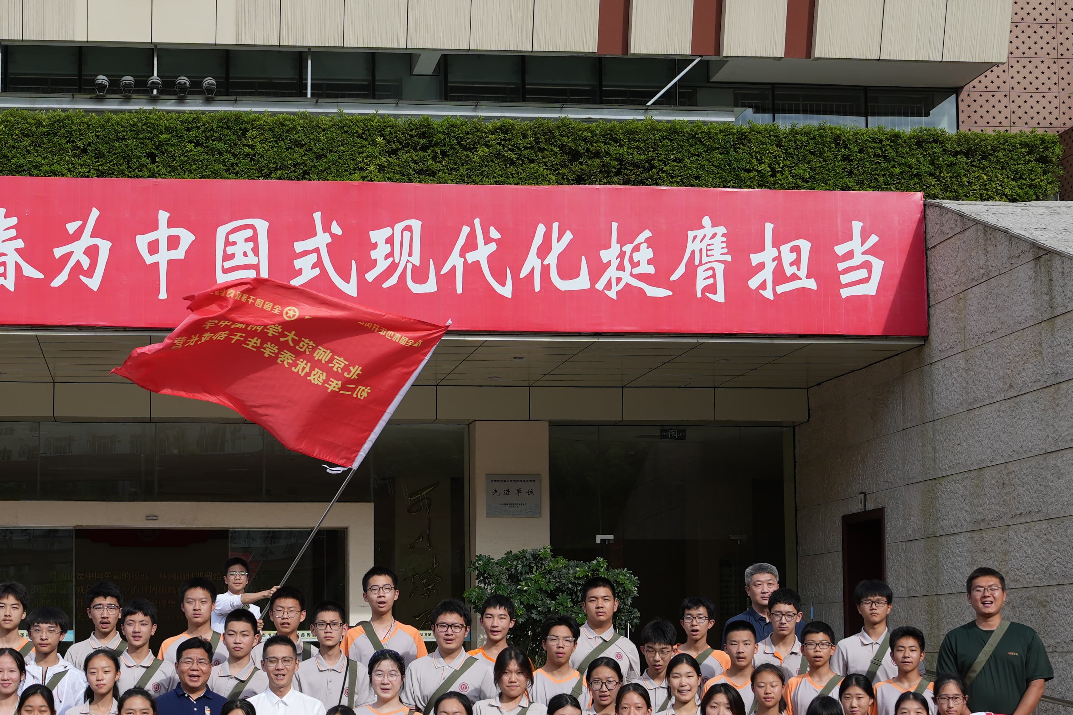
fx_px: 2086
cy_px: 487
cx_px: 318
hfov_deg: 28.6
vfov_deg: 19.4
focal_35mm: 70
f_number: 4.5
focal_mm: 30
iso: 100
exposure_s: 1/500
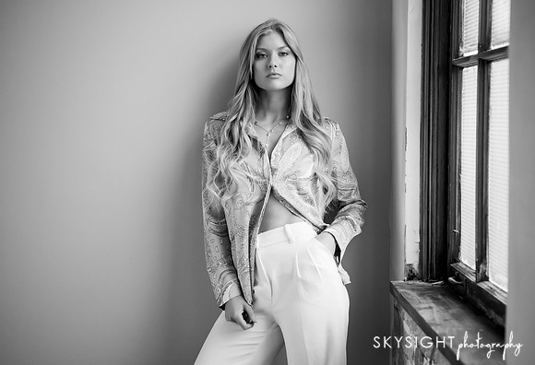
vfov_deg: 18.7
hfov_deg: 27.1
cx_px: 277
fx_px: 1110
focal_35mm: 74
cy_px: 185
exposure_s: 1/800
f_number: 2.8
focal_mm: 70
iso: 3200
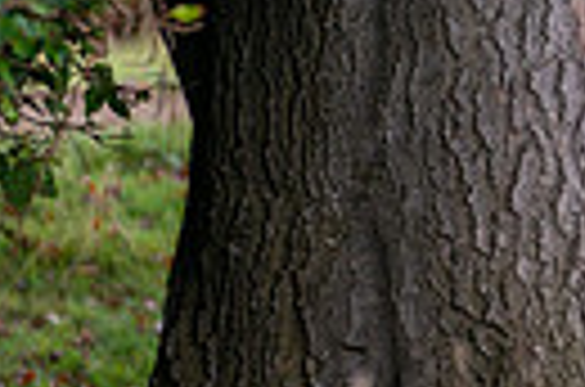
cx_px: 1389
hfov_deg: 2.1
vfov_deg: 1.4
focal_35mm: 987
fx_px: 16000
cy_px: -304
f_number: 2.8
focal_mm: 200
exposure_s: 1/500
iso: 400
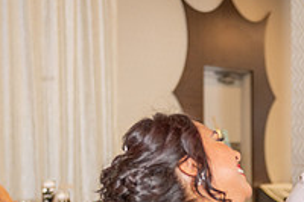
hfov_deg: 17.3
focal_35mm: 116
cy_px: 288
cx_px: 304
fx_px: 979
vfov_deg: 11.4
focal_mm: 40
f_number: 2.8
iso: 800
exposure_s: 1/125
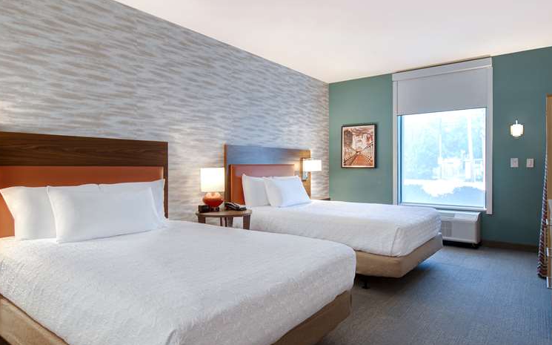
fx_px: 316
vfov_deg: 57.1
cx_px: 252
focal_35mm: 21
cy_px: 191
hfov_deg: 82.1
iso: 250
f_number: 7.1
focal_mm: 10
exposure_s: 1/25
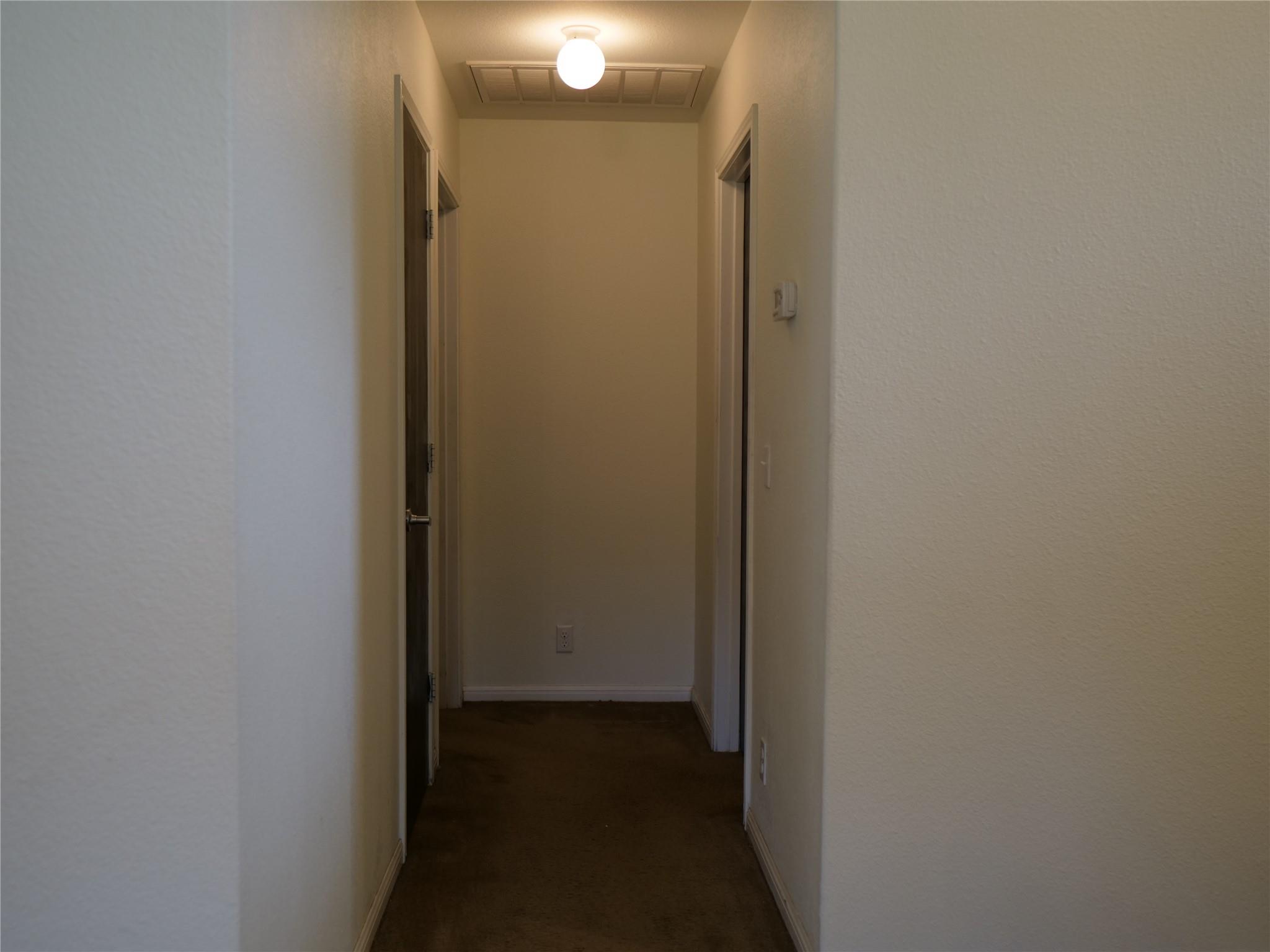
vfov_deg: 44.2
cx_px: 635
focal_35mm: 32
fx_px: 1174
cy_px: 476
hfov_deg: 56.8
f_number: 1.4
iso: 200
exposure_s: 1/125
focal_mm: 16
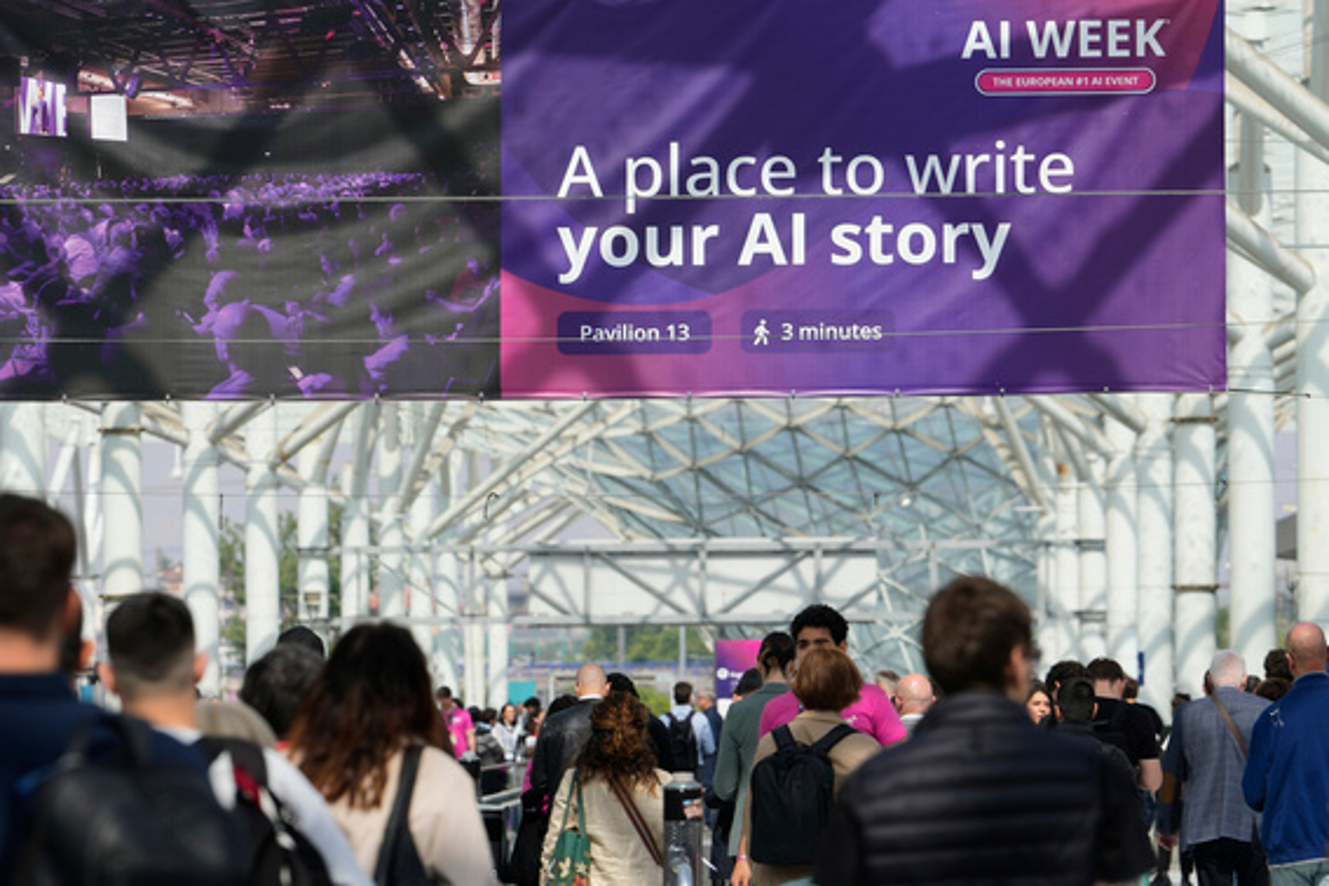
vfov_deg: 5.1
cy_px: 530
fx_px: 9930
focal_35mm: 269
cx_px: 523
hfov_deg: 7.7
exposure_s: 1/1000
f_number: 5
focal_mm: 149
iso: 160
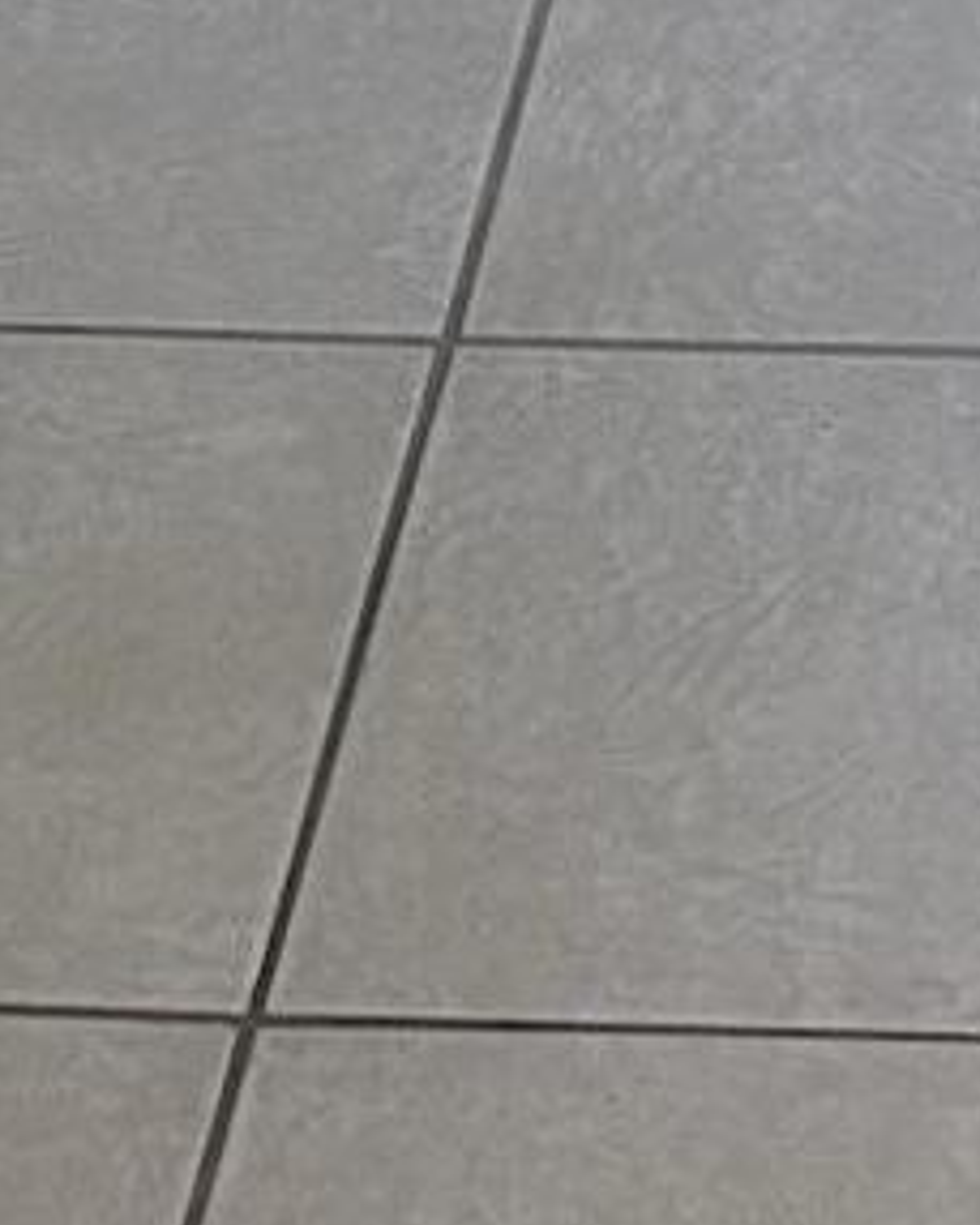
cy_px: -2441
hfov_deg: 9.3
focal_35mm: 164
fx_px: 5943
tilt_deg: -5.0
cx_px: 1138
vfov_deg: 9.3
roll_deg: -0.5
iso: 200
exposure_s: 1/121
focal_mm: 6.86
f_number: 1.78
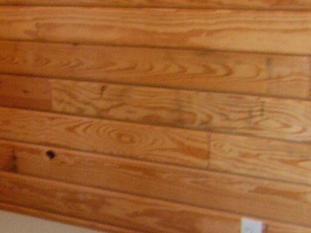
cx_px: -84
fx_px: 916
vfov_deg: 14.4
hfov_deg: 18.1
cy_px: 194
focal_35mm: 102
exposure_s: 1/15
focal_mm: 5.8
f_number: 2.8
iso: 200
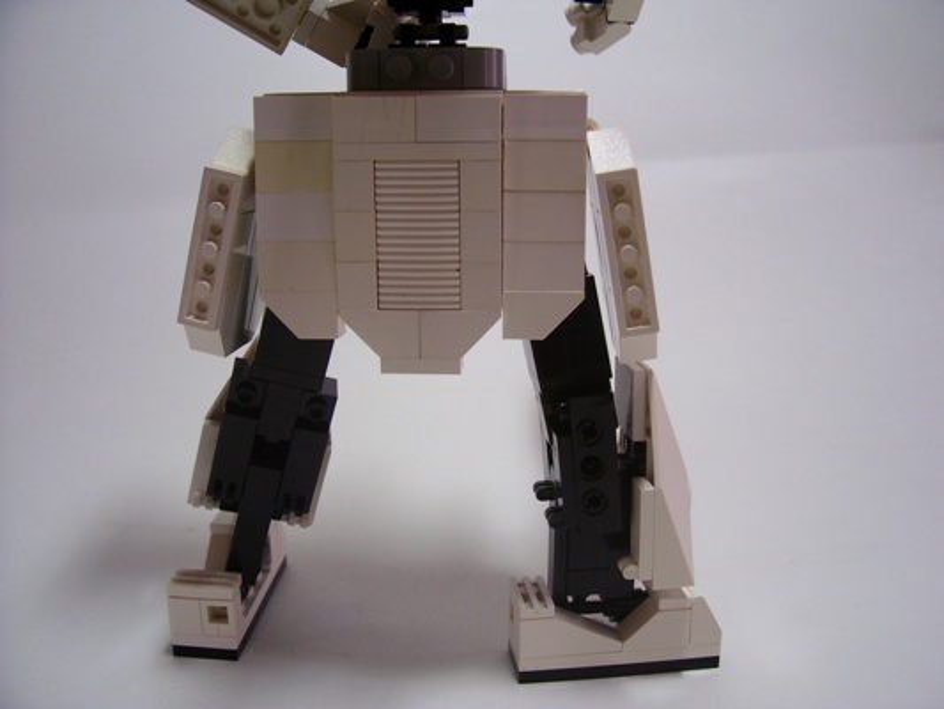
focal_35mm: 34
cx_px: 472
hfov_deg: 53.9
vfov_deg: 41.8
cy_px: 354
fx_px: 927
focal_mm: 5.6
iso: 80
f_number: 2.7
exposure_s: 1/30
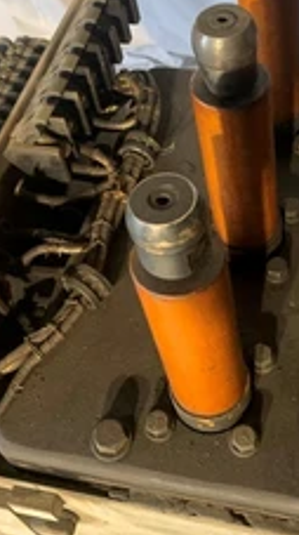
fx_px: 708
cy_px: 229
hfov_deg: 23.7
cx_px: 214
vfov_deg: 41.3
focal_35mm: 50
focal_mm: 4.25
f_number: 1.8
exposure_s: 1/60
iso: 250
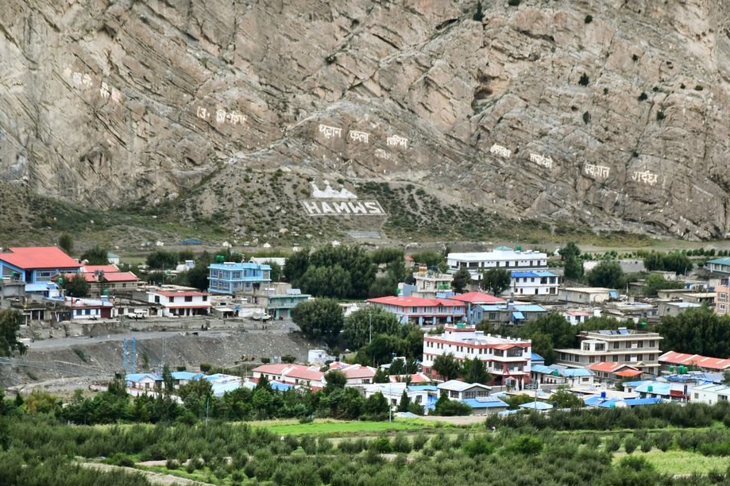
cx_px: 431
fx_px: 5189
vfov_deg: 5.4
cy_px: 343
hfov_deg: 8.0
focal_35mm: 256
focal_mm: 112
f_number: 5.6
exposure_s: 1/200
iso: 200
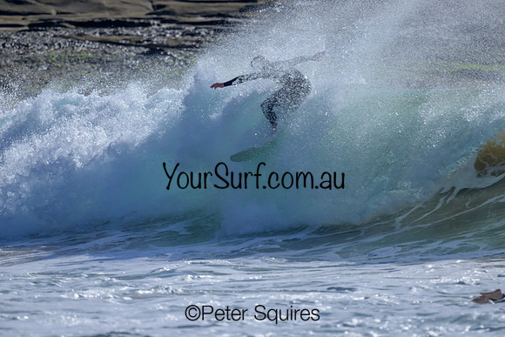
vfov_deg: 1.5
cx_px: 296
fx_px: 13153
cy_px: 197
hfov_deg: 2.2
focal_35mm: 937
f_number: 6.3
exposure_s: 1/2000
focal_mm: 800
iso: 1250
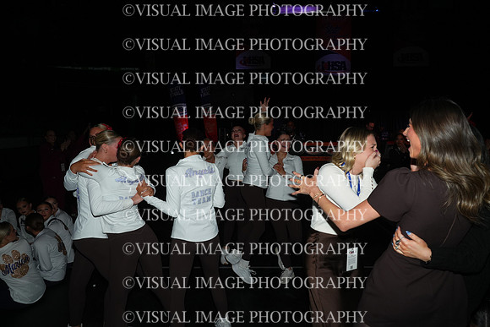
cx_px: 245
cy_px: 164
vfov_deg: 53.2
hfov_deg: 73.7
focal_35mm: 24
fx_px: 327
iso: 1250
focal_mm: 24
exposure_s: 1/250
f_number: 8
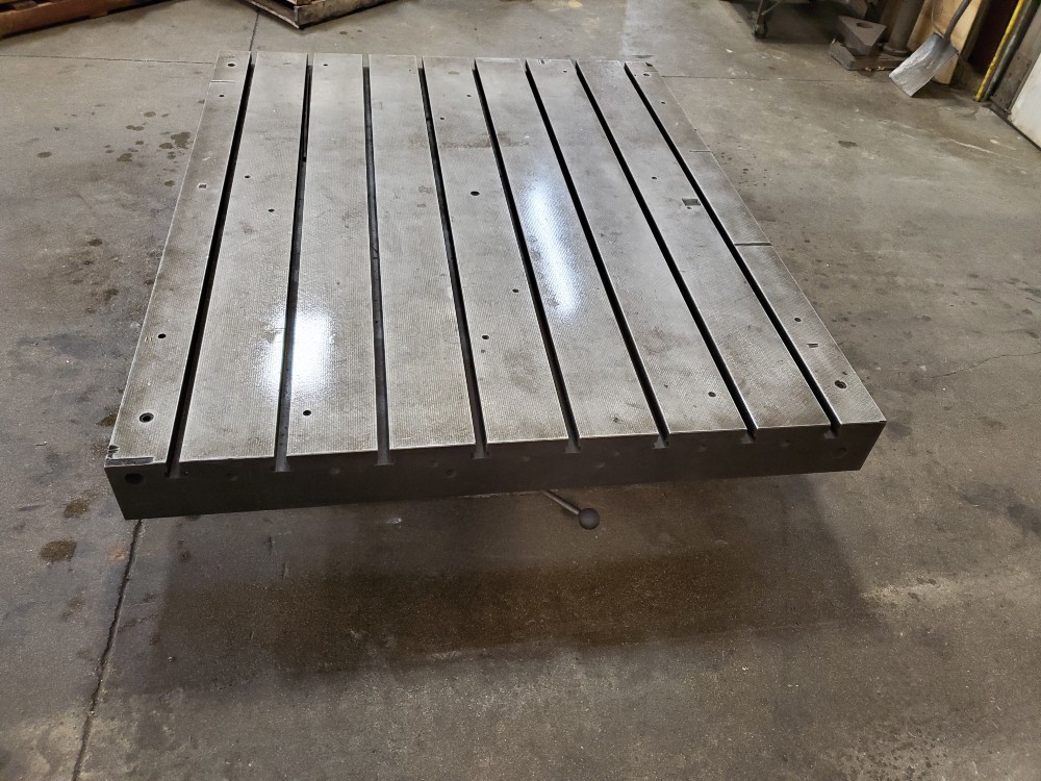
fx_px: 782
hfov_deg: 67.3
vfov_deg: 53.1
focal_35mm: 26
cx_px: 520
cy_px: 390
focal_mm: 4.3
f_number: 1.5
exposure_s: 1/39
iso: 320
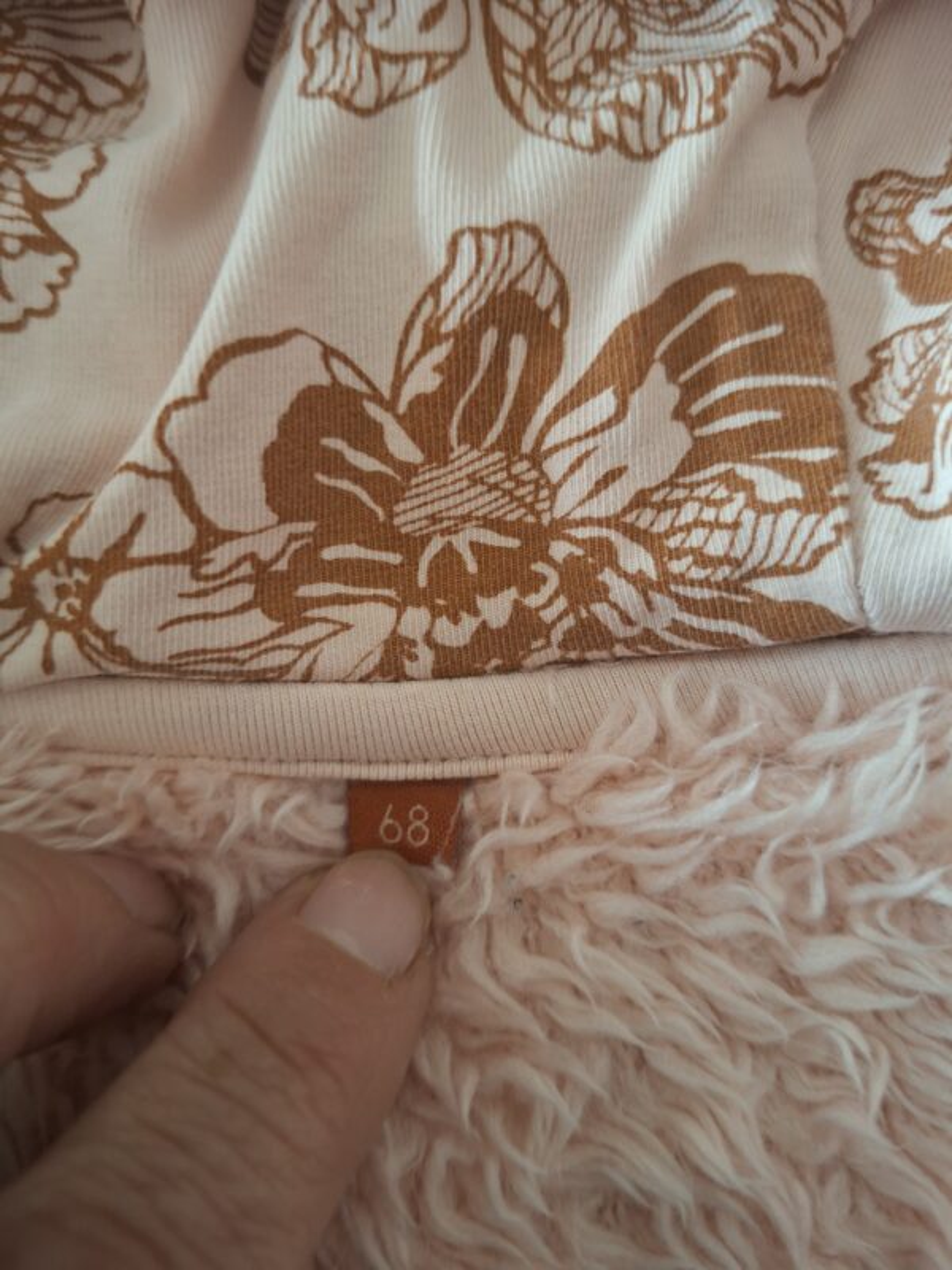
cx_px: 476
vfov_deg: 73.9
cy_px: 635
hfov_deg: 58.9
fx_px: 843
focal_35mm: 23
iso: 500
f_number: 1.8
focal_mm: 5.54
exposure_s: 1/25
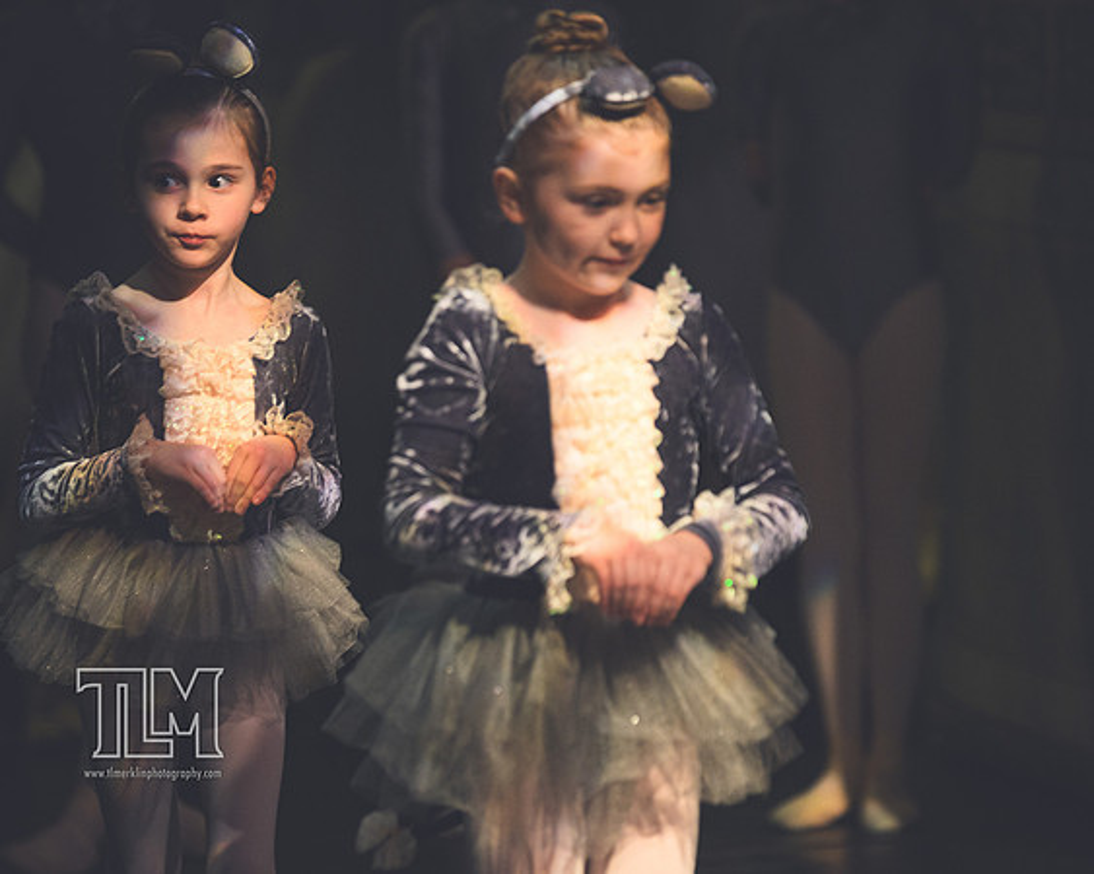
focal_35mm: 338
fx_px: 10940
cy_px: 437
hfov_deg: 5.7
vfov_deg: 4.6
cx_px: 657
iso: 1800
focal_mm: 200
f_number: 2.8
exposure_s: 1/400
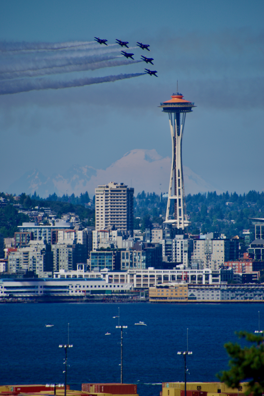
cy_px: 198
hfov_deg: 2.6
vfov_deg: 3.9
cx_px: 132
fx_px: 5775
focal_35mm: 525
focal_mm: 350
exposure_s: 1/800
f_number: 6.3
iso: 100
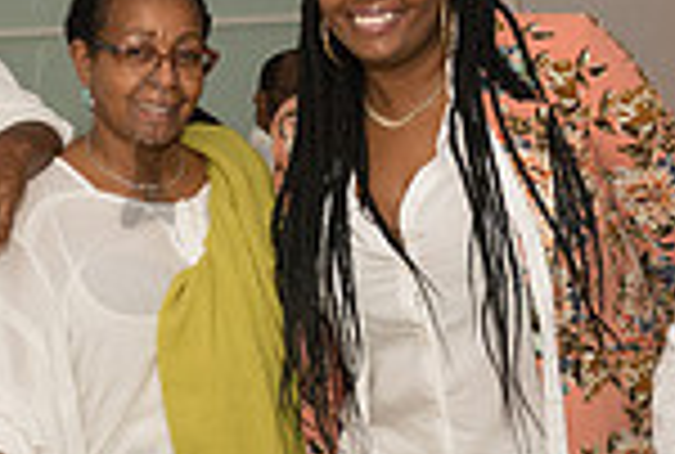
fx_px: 2407
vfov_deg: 10.8
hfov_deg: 15.7
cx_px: 52
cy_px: 203
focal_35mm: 128
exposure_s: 1/400
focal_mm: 31
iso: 2500
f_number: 4.5
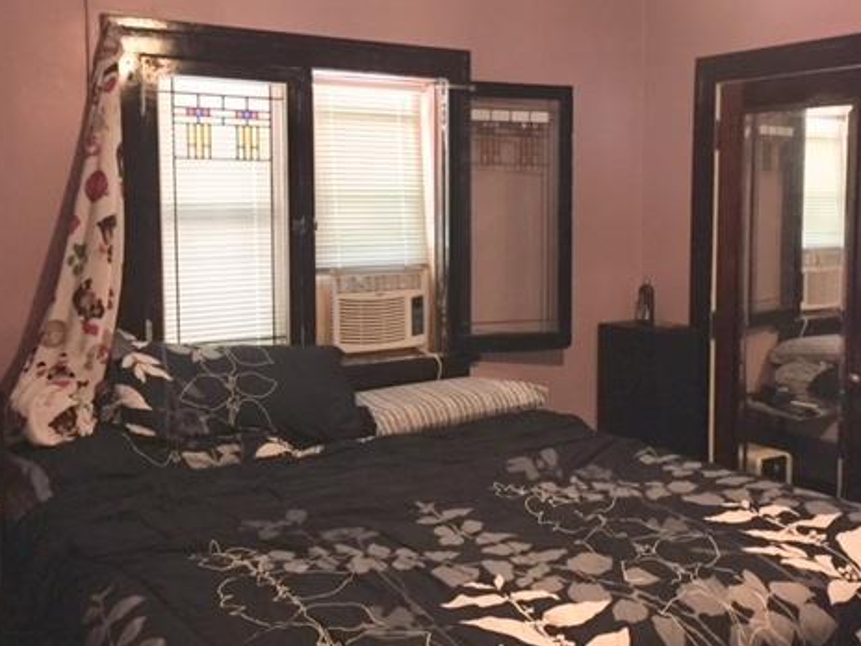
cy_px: 290
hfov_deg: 46.8
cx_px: 464
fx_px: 995
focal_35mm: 40
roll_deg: +0.0
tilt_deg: -5.9
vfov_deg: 35.9
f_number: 2.2
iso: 250
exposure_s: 1/17
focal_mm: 4.15
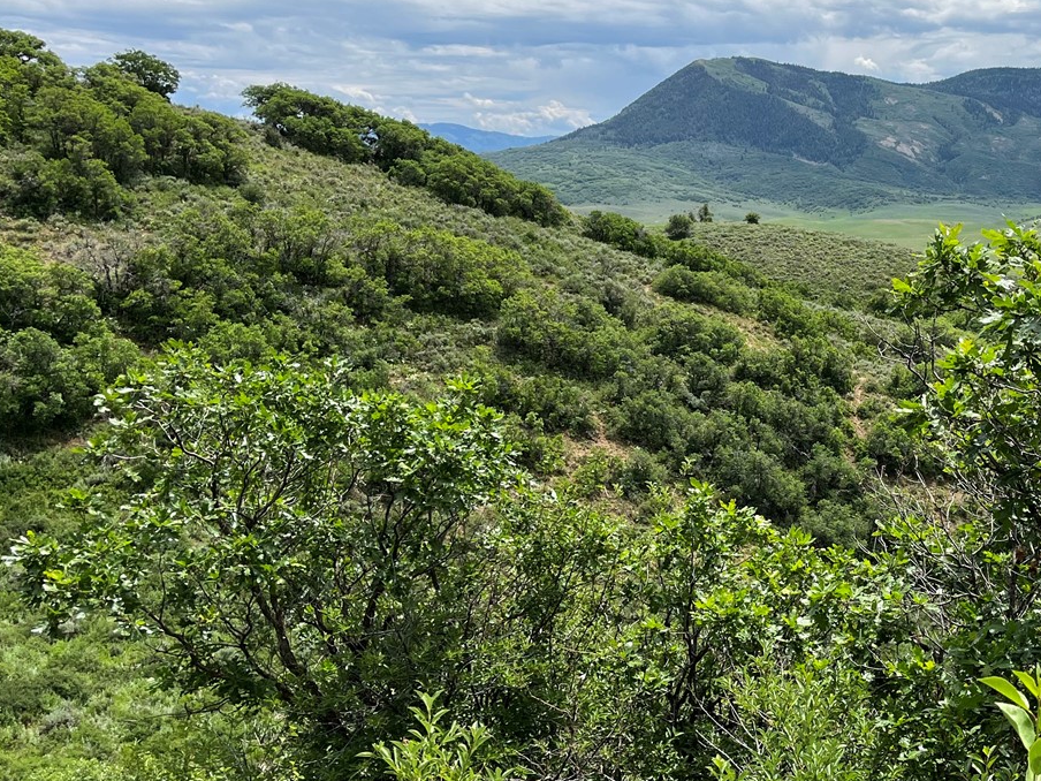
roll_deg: -0.1
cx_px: 836
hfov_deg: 39.6
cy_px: 429
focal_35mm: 46
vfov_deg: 31.5
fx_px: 1383
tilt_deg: -11.3
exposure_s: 1/4016
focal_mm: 5.1
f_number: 1.6
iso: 50
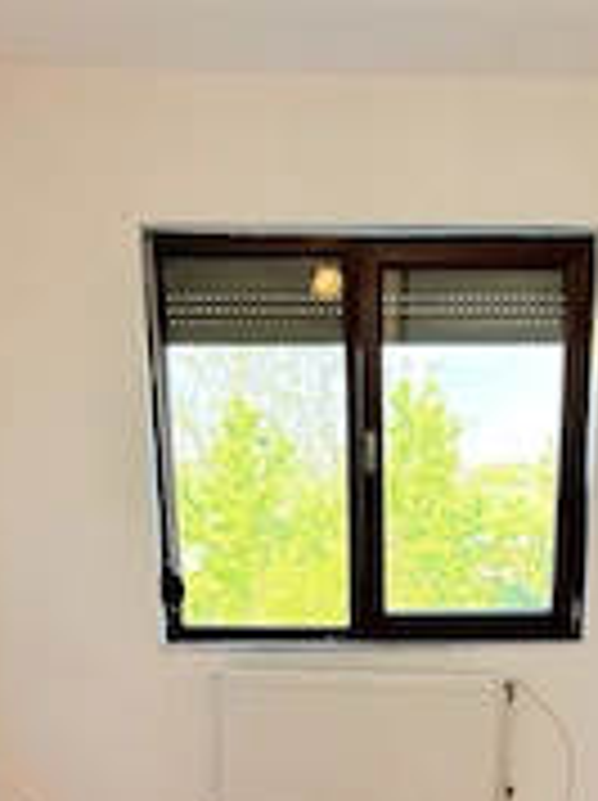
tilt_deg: -16.1
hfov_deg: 26.8
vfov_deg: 31.9
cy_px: 860
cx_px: 400
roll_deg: -0.2
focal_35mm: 54
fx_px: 1247
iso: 64
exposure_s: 1/100
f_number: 1.78
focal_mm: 6.76
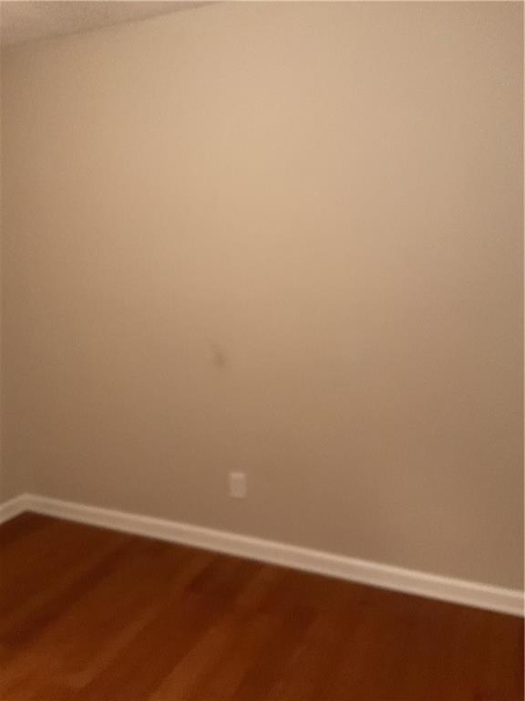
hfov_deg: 48.2
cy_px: 350
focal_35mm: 29
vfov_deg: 61.7
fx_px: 586
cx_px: 262
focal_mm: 3
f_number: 1.8
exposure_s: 1/30
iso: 320
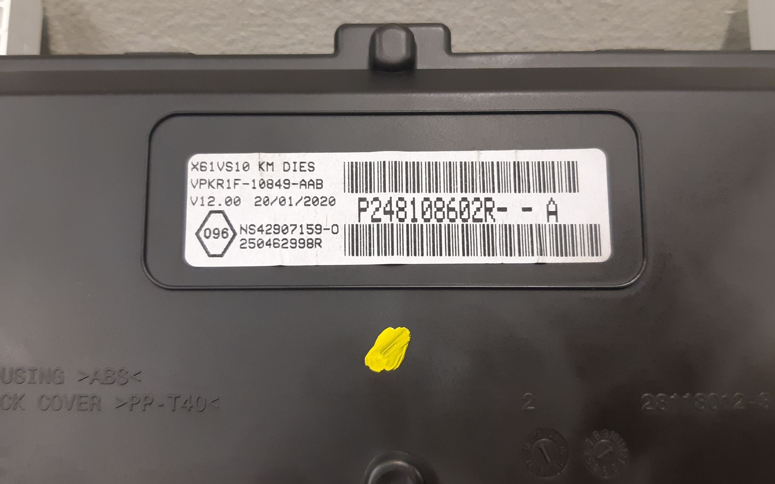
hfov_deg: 66.5
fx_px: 591
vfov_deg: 44.5
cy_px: 218
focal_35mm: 28
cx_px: 386
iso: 160
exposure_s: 1/50
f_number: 1.7
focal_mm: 3.93
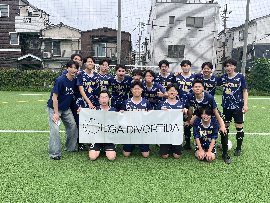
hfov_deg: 67.3
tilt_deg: -6.9
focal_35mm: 26
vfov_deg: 53.1
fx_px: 203
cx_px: 135
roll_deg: -1.3
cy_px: 102
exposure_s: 1/676
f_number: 1.6
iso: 50
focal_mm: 5.1
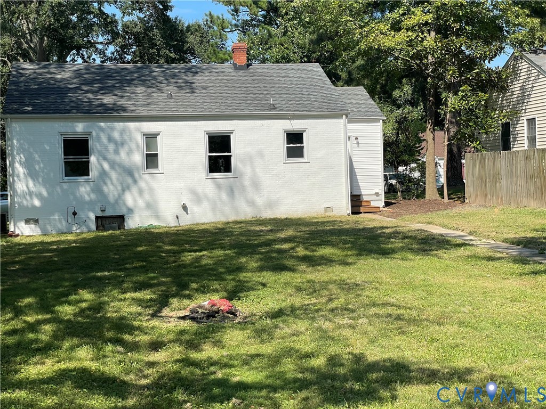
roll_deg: +2.0
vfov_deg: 28.0
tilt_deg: -1.3
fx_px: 820
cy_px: 204
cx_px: 273
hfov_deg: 36.8
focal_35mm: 52
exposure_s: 1/1261
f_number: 2
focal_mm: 6
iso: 25
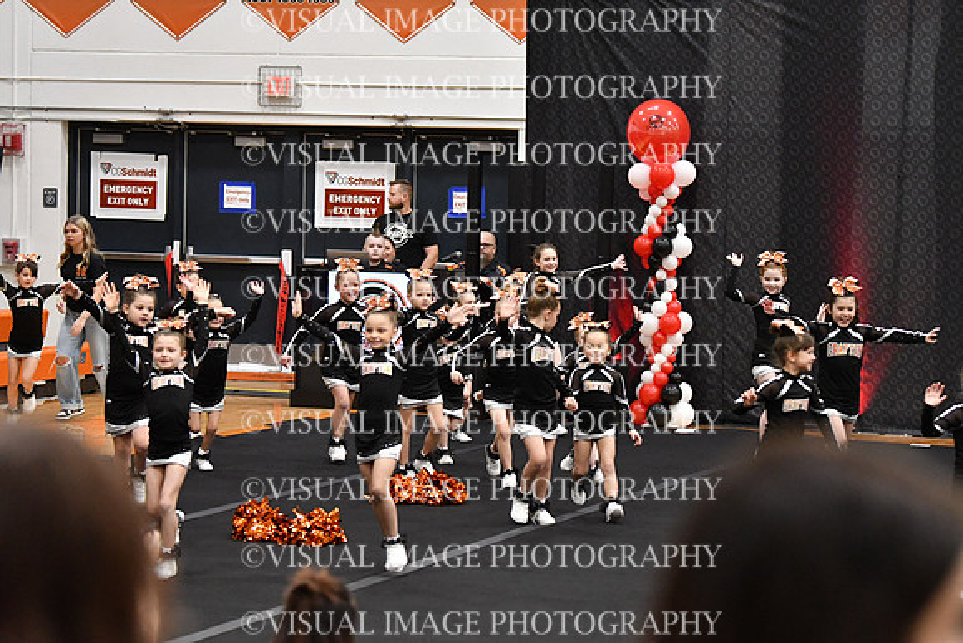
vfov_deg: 11.2
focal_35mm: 123
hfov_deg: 16.6
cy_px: 322
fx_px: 3291
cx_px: 482
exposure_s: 1/800
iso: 5000
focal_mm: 82
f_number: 2.8
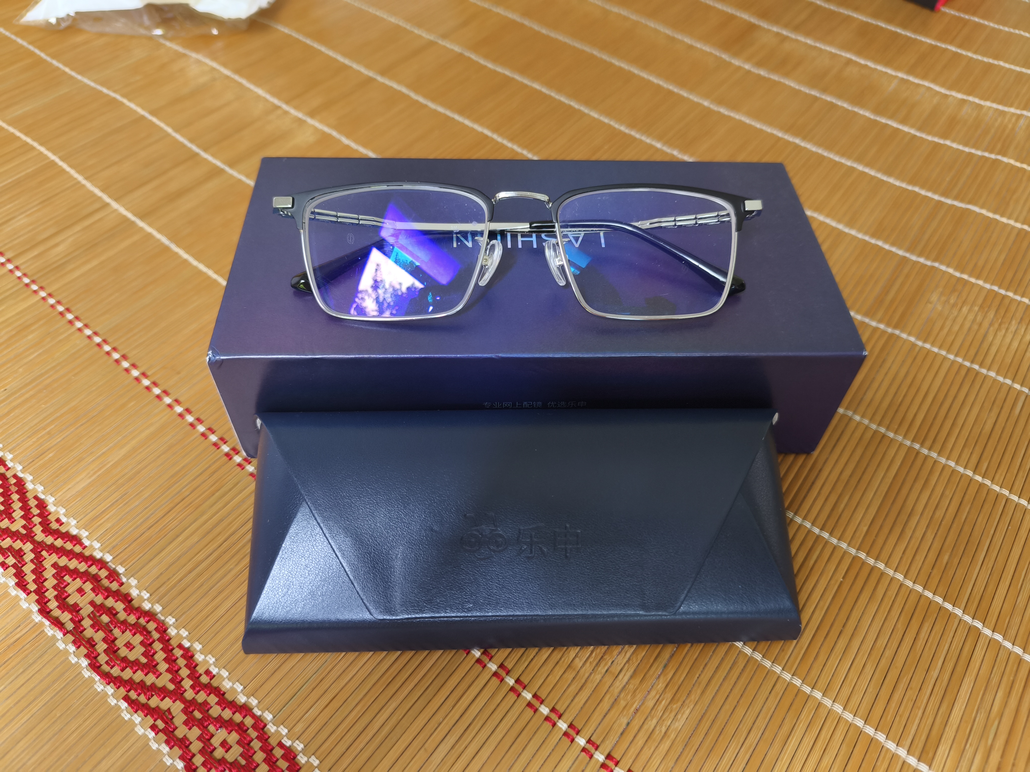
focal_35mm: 23
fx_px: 684
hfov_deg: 73.9
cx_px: 515
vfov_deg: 58.9
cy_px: 386
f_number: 1.6
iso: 400
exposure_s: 1/98.9
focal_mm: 5.84
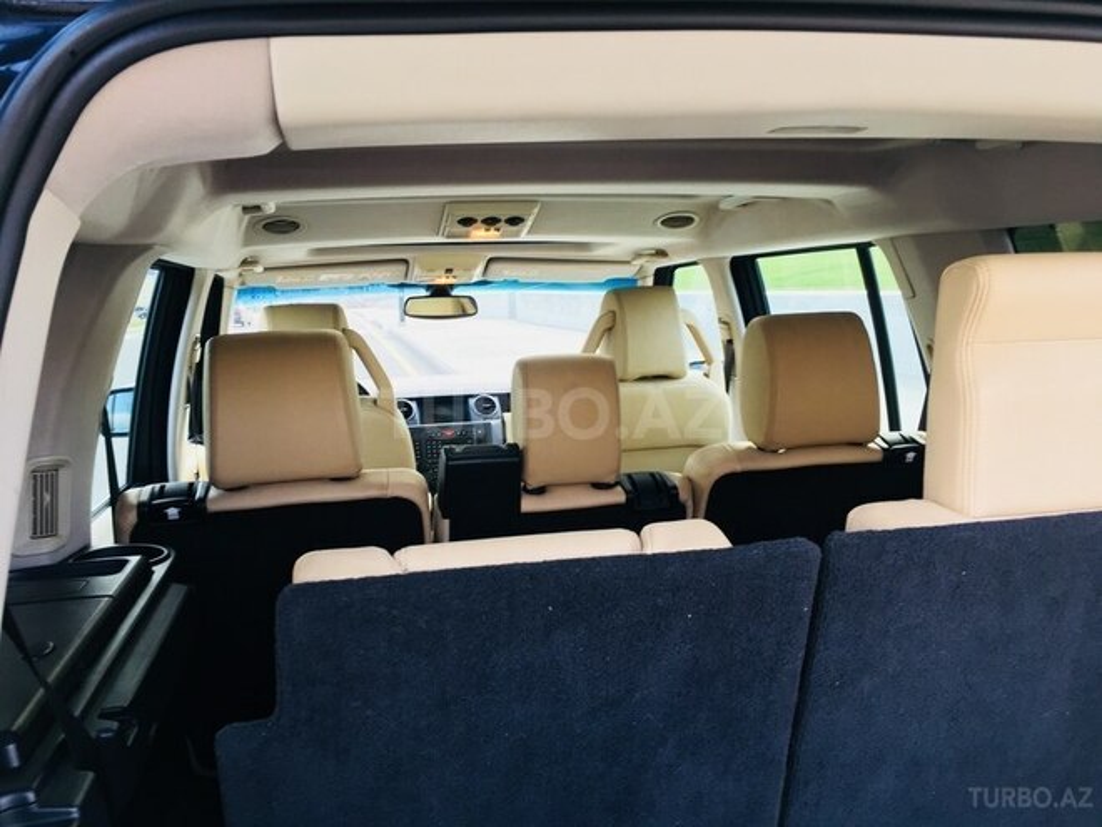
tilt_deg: -8.4
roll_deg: +1.5
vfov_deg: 48.2
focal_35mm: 29
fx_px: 923
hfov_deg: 61.7
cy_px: 414
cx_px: 551
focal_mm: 4.15
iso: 32
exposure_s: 1/50
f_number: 2.2
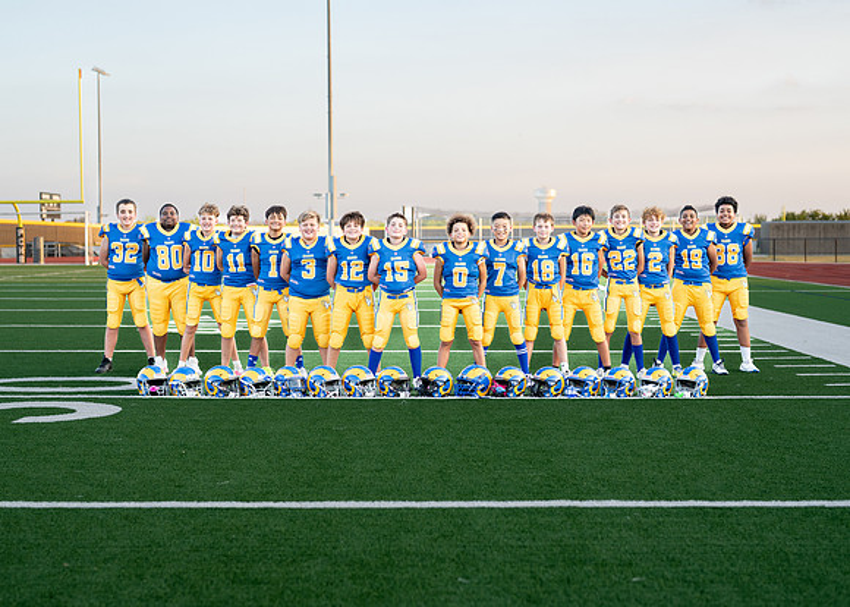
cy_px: 312
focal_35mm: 60
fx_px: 1447
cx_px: 438
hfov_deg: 32.7
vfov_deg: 23.7
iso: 160
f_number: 2.2
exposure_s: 1/320
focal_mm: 50
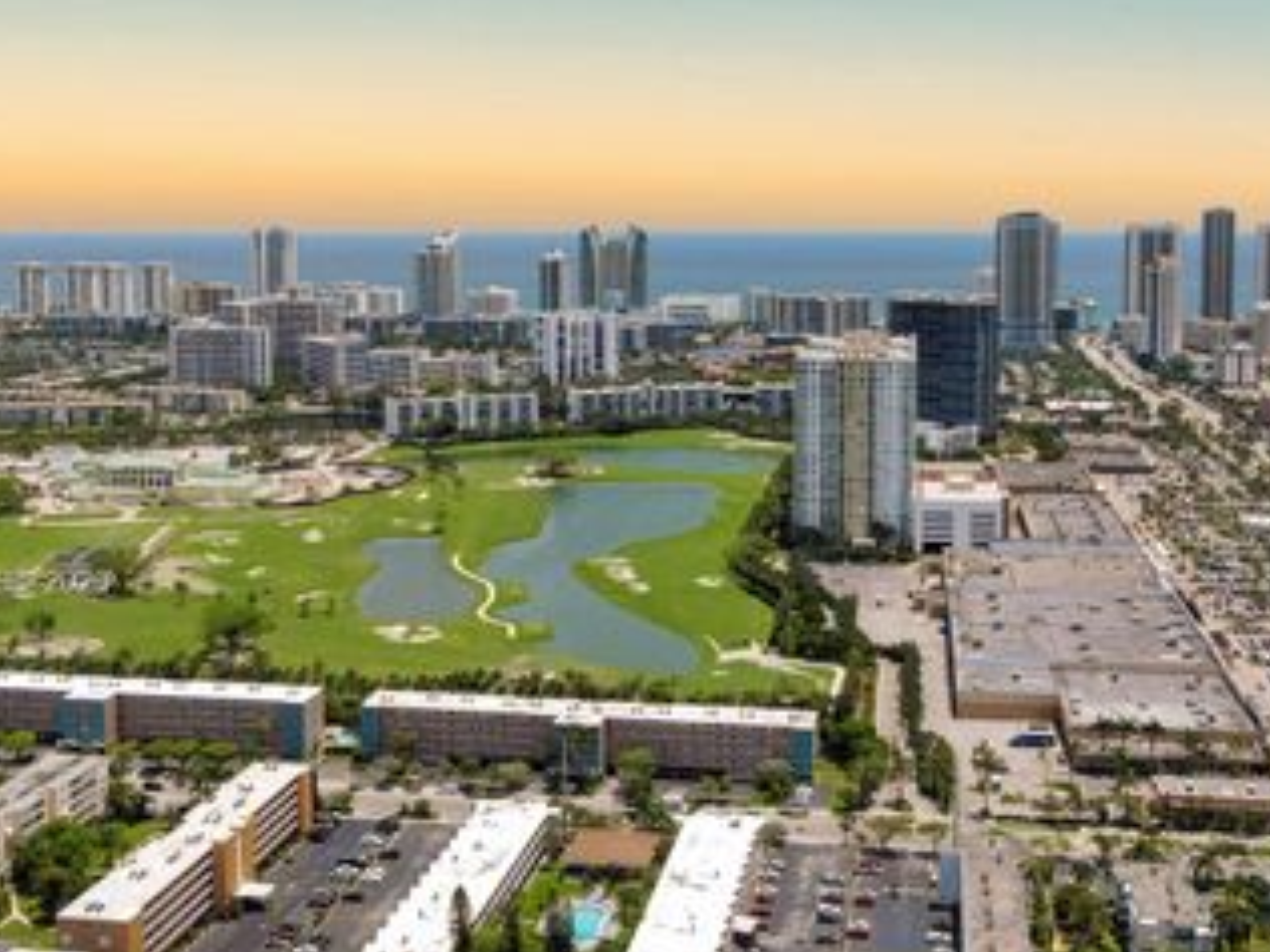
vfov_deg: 37.5
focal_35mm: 38
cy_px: 584
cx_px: 723
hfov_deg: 48.8
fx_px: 1394
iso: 100
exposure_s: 1/800
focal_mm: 4.5
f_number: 2.8
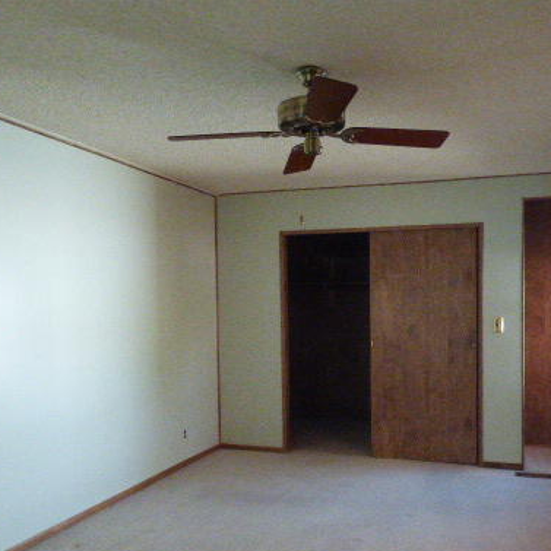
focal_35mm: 30
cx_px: 329
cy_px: 327
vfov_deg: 53.7
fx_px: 540
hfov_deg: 53.7
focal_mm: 3.58
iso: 1600
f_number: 2.8
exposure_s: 1/250
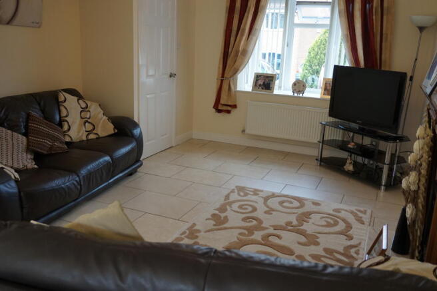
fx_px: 382
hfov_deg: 59.5
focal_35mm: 32
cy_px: 146
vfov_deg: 41.7
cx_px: 218
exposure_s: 1/160
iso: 640
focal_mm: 21
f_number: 4
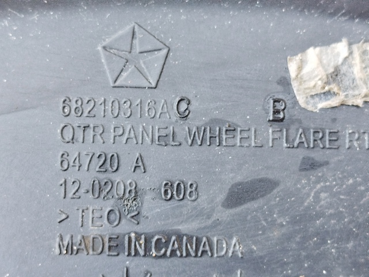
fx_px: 768
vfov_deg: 20.4
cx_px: 184
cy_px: 138
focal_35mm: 72
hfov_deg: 27.0
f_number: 1.7
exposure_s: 1/33
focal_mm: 5.31
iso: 320
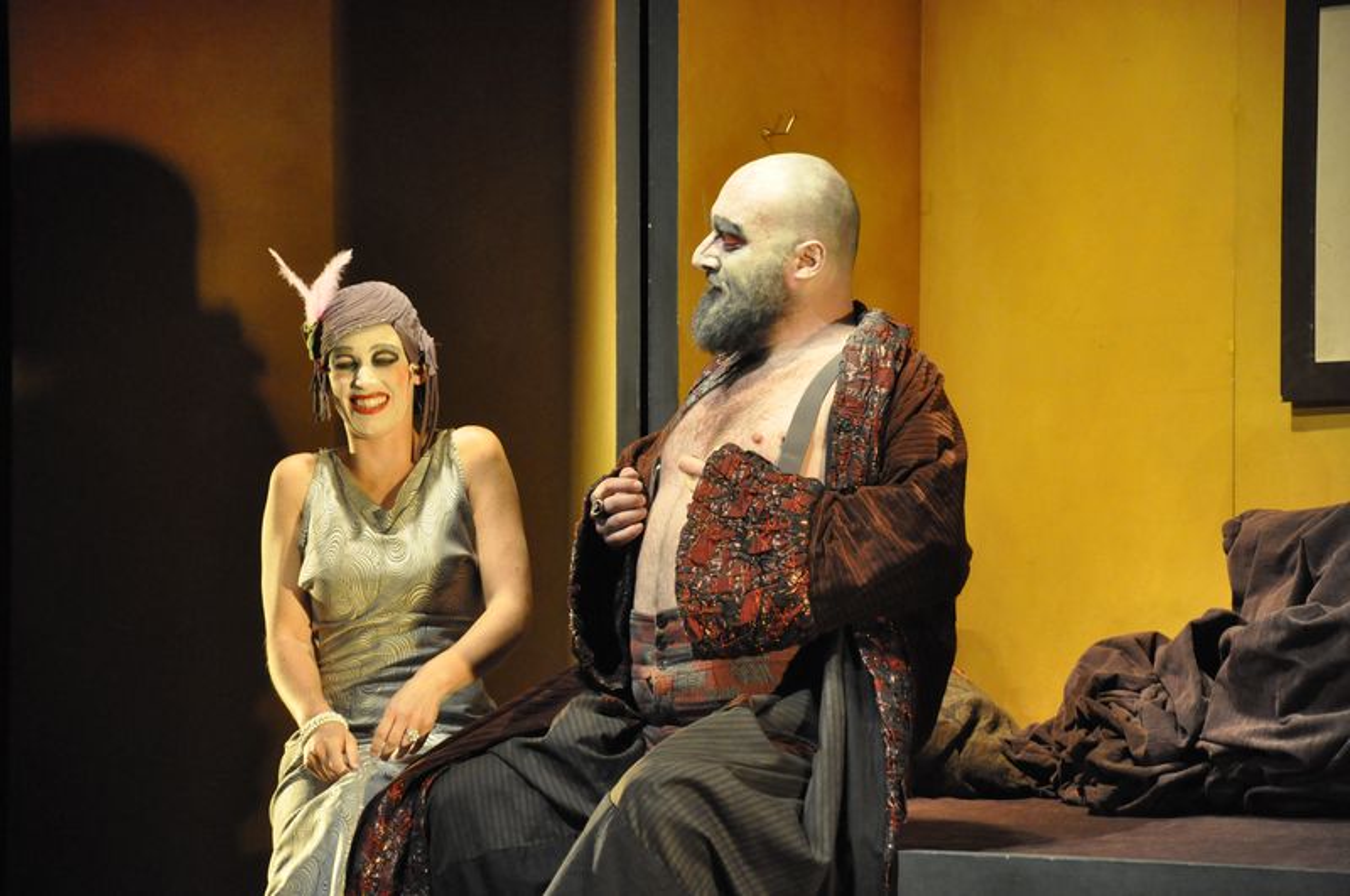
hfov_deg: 13.1
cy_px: 448
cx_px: 675
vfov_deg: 8.7
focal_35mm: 158
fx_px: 5898
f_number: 5.6
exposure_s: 1/125
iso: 3200
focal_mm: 105
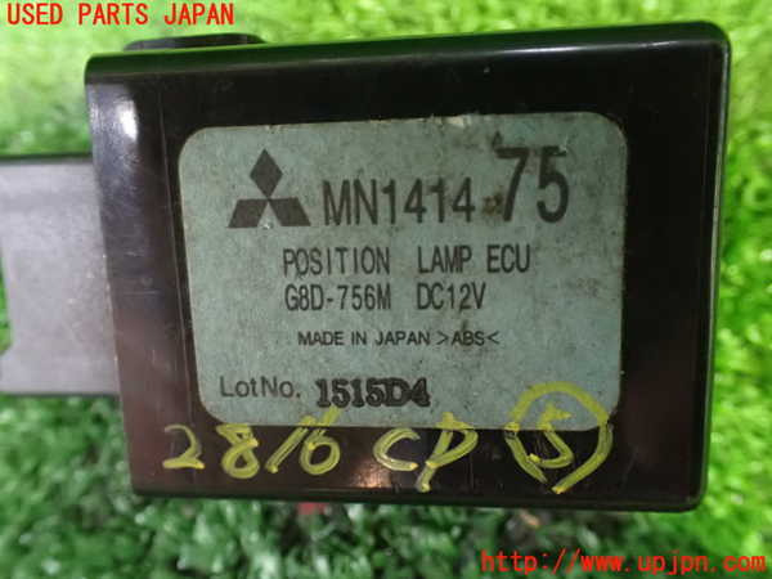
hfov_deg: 60.0
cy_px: 290
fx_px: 669
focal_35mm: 30
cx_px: 386
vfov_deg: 46.8
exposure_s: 1/25
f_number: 2.3
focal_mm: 5.4
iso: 1600
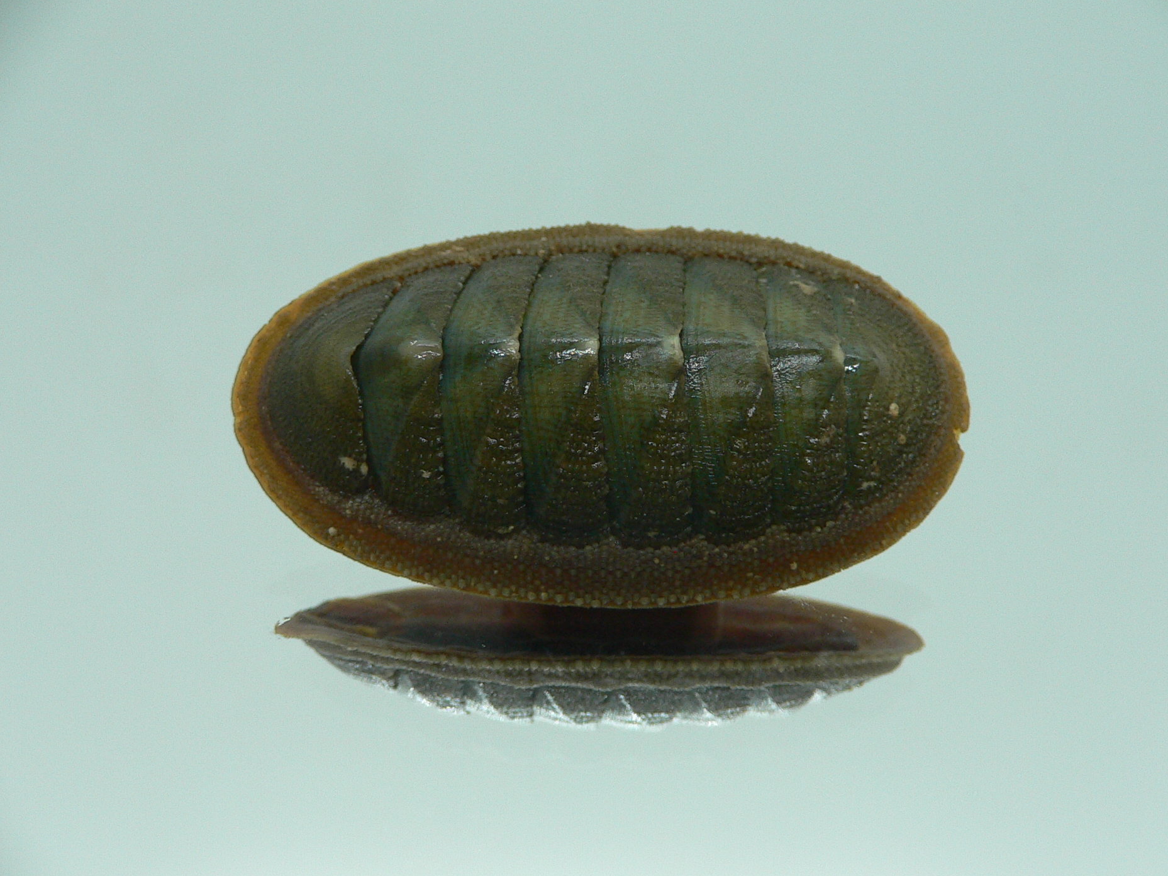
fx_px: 1282
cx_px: 604
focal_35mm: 38
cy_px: 458
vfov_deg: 37.7
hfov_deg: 49.0
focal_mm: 4.6
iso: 150
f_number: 2.8
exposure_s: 1/60
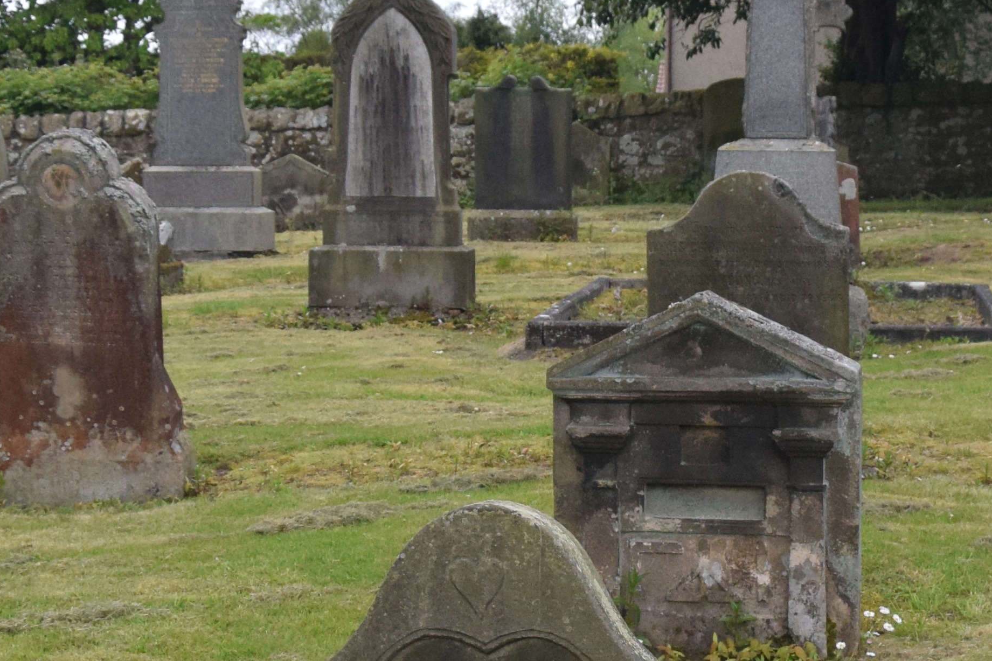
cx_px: 786
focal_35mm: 88
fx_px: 2424
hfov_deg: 22.8
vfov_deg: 15.5
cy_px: 256
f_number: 5
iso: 1100
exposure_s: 1/3200
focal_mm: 18
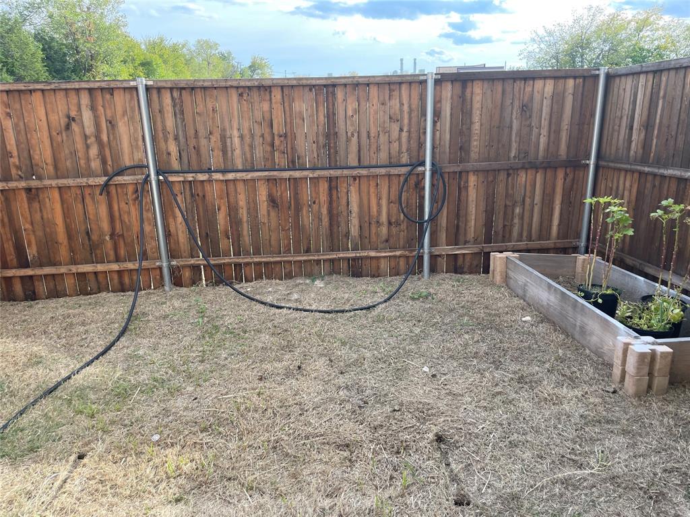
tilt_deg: -16.3
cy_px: 258
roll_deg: +1.7
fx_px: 518
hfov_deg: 67.3
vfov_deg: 53.1
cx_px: 345
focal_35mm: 26
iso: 32
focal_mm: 4.2
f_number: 1.6
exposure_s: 1/461
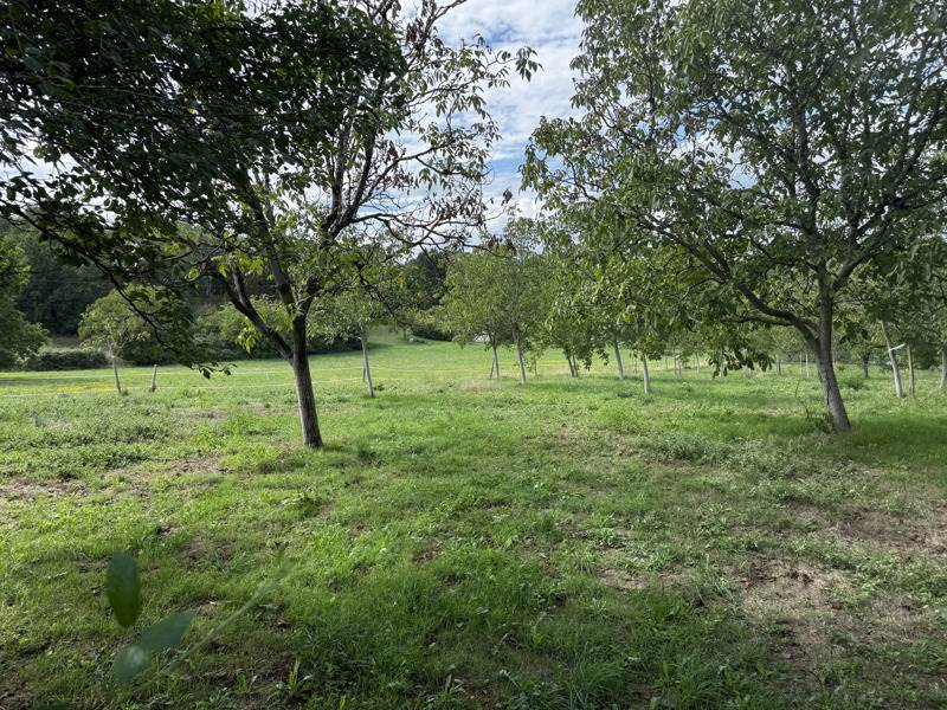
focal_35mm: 24
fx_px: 657
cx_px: 474
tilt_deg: -4.8
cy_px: 355
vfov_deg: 56.8
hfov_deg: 71.6
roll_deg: +2.5
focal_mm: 6.76
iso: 80
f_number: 1.78
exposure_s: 1/1311
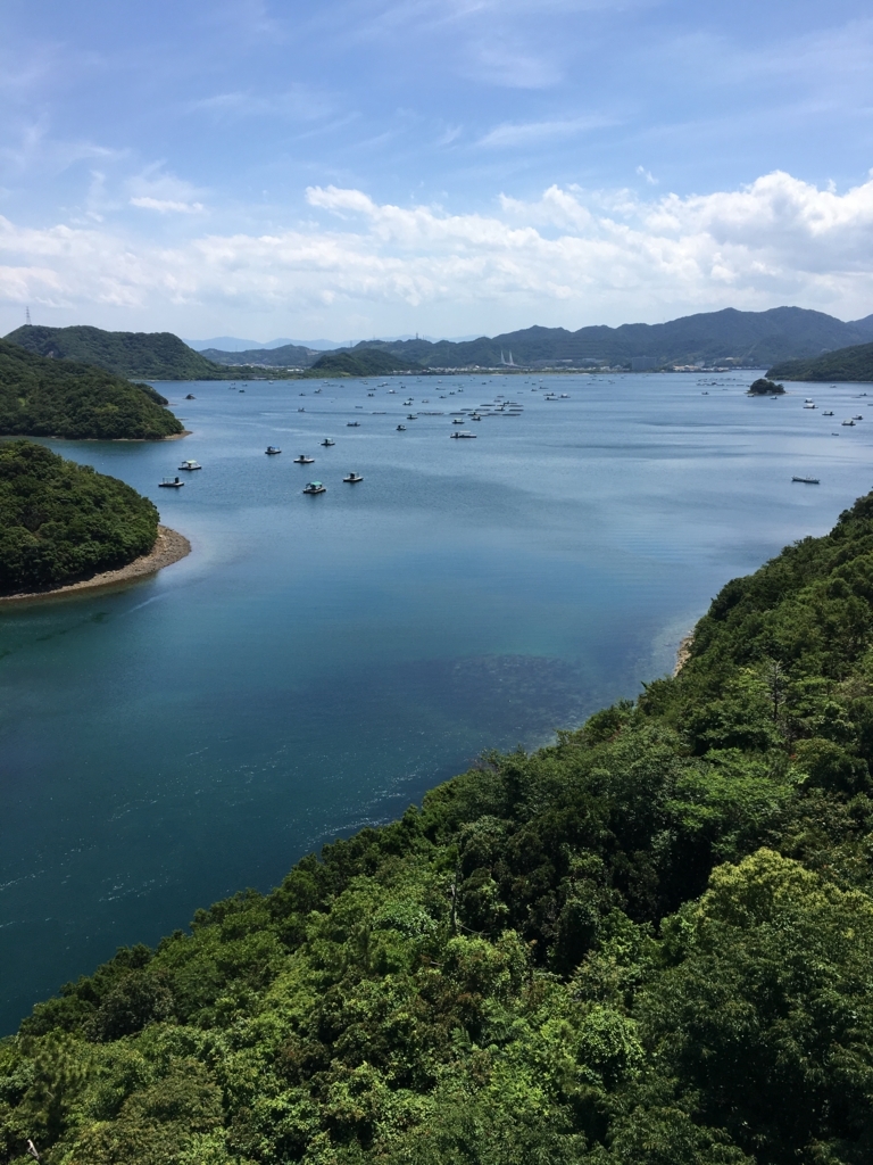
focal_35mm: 29
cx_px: 436
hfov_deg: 48.2
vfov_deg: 61.7
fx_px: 975
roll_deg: -1.1
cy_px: 582
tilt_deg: -13.2
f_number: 2.2
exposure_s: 1/2198
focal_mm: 4.15
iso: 25
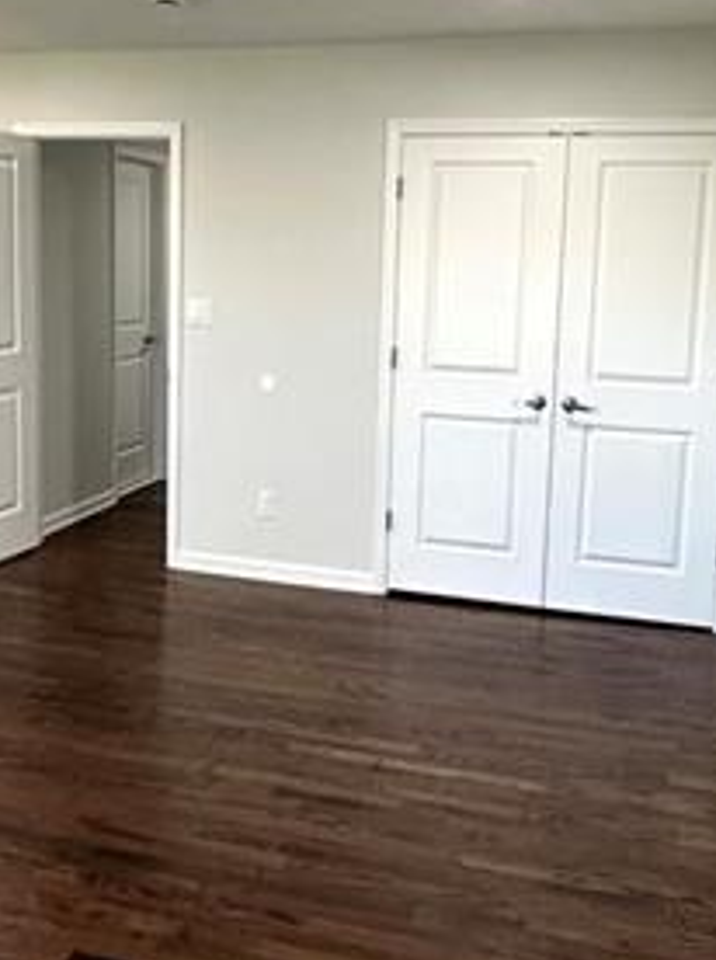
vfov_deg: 47.7
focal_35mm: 39
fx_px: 1079
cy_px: 397
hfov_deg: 36.7
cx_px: 322
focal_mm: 2.22
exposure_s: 1/120
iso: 320
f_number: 2.2
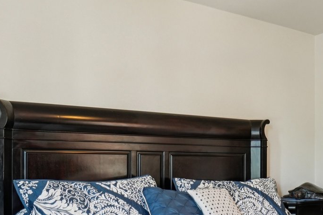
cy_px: 174
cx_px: 261
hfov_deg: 41.6
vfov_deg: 29.1
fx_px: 404
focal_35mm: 45
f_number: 8
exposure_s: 1/15
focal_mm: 10
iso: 400
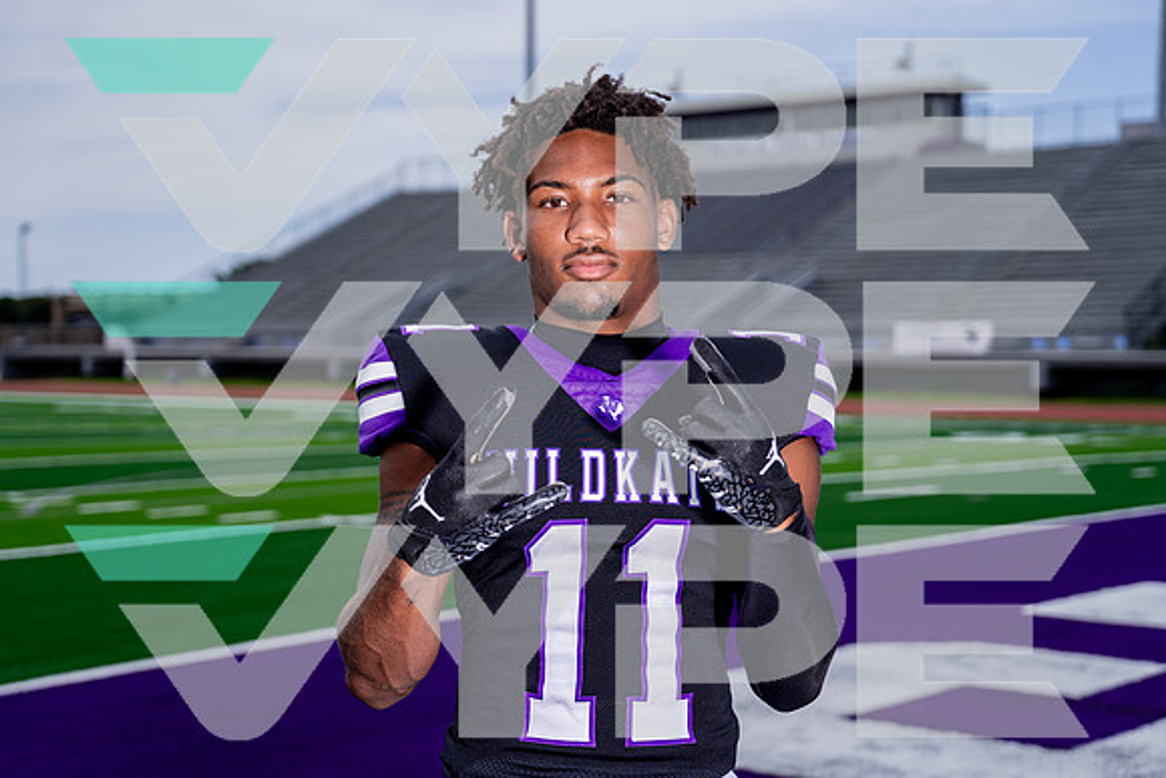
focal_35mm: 61
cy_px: 389
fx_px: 1981
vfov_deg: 22.2
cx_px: 583
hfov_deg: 32.8
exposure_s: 1/1250
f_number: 4
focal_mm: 60
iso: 100
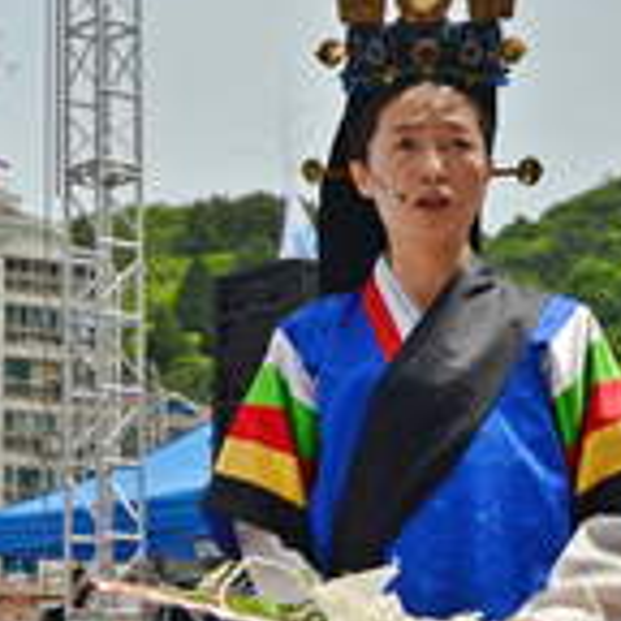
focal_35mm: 104
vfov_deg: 16.7
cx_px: 9
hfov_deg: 16.4
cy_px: 339
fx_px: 2111
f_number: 4.5
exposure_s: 1/1250
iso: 100
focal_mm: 24
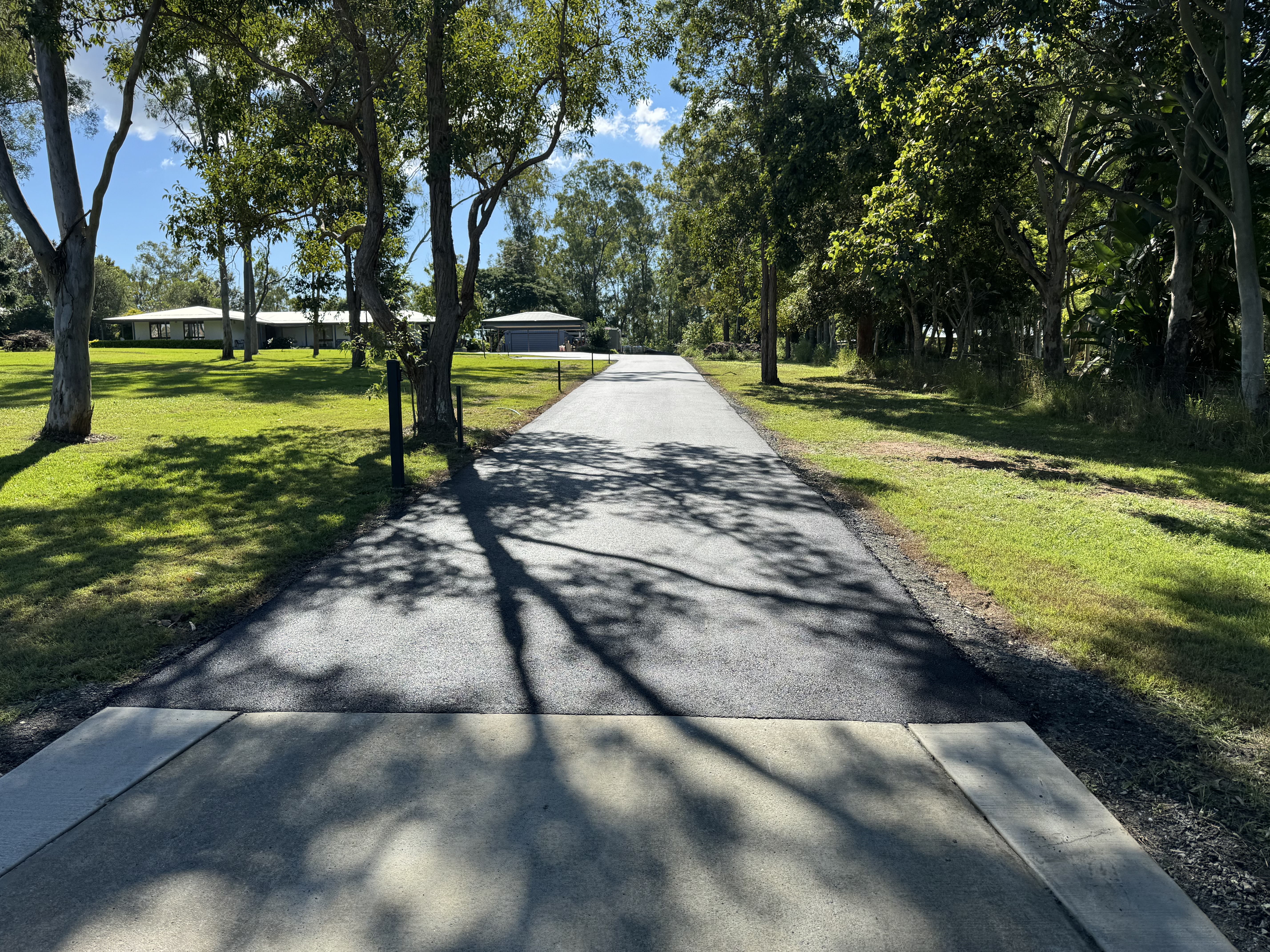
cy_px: 476
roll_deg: +1.1
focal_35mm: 24
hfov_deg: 71.6
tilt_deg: -6.1
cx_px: 635
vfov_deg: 56.8
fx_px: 881
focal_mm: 6.86
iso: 80
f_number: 1.78
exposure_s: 1/2174
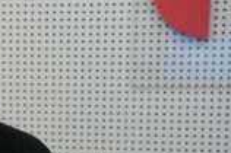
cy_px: 146
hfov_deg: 10.6
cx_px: -58
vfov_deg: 7.2
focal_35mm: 190
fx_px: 1218
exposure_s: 1/160
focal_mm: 75
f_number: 4
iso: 1250
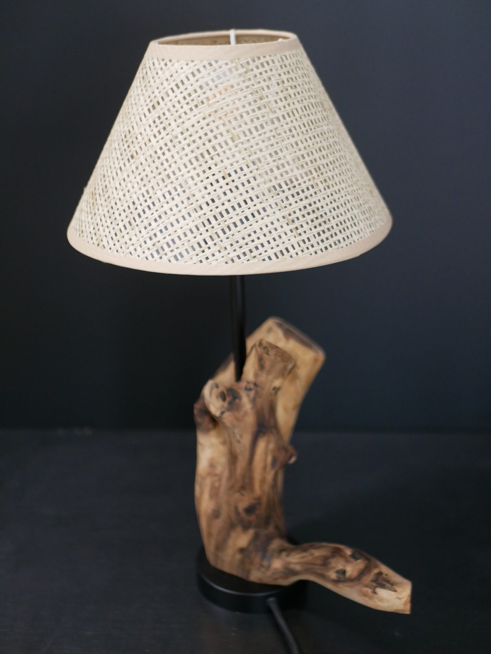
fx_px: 945
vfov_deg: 38.2
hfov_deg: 29.1
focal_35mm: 50
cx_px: 246
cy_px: 327
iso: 1250
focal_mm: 25
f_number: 1.7
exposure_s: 1/60
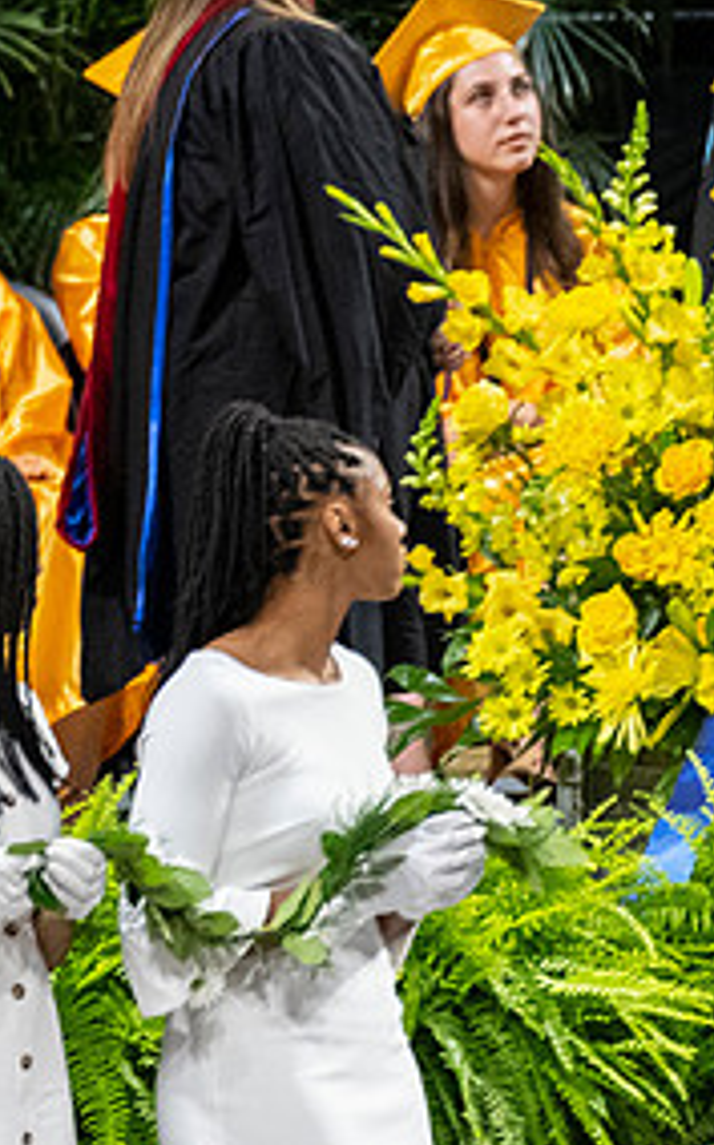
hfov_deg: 1.6
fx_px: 26299
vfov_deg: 2.5
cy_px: 406
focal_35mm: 843
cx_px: -196
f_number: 4
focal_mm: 200
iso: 2000
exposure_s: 1/200
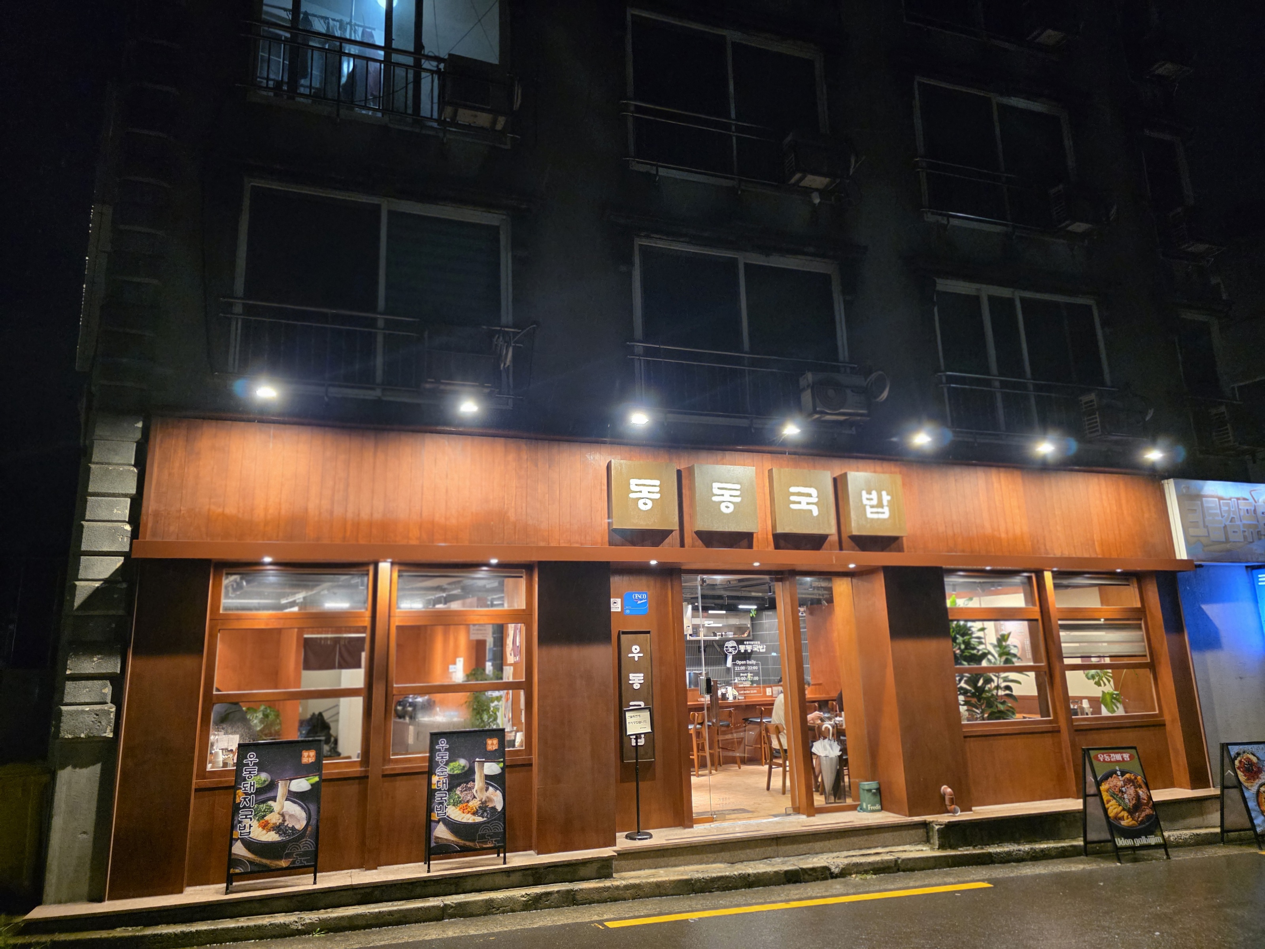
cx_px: 632
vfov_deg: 58.9
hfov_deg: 73.9
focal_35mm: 23
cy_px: 474
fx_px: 841
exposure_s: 1/120
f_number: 1.7
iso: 1250
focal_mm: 6.3
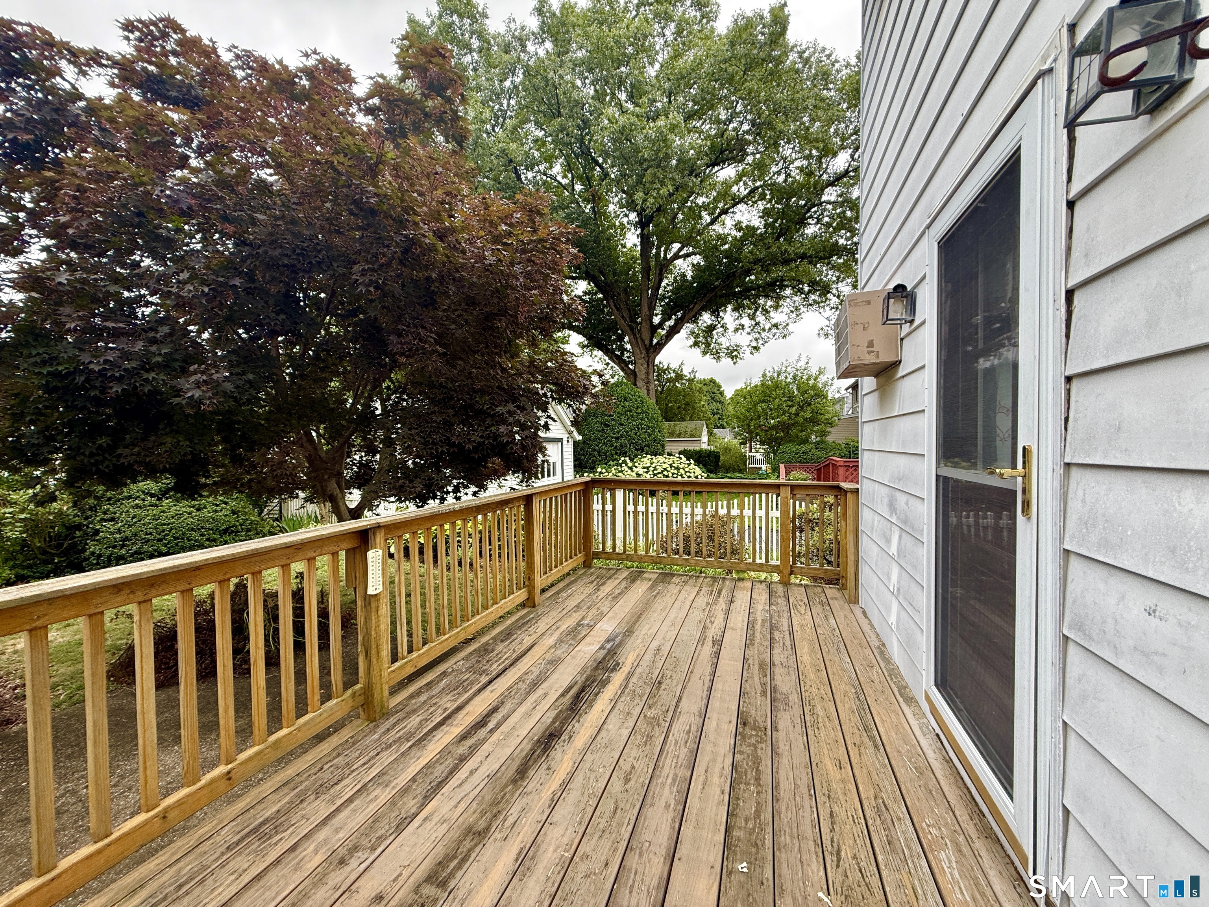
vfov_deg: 85.7
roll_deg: +0.1
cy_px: 454
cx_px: 604
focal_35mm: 14
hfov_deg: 102.1
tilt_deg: -1.1
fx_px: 489
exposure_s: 1/307
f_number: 2.2
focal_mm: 2.22
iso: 64
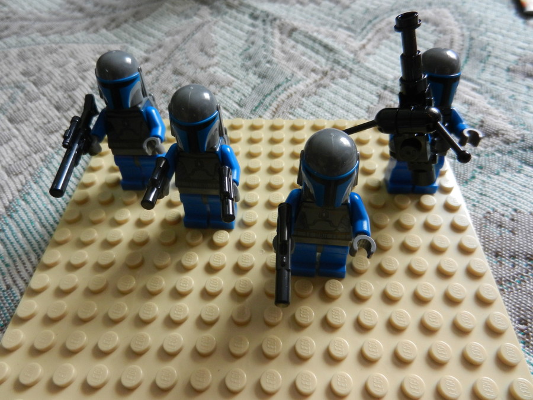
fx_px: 385
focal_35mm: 25
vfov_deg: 54.9
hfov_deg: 69.4
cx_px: 266
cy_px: 200
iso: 400
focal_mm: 4.5
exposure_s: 1/8
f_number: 3.5
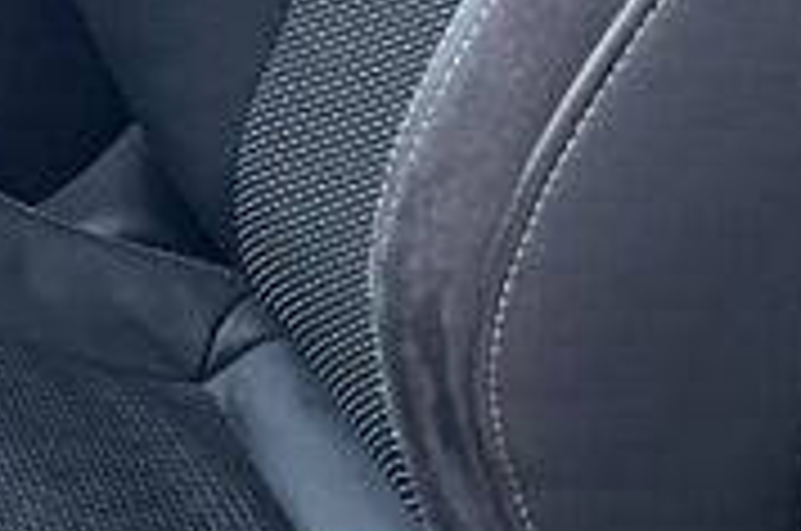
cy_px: -590
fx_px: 3465
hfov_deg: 11.7
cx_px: -860
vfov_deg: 8.3
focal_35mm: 156
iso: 125
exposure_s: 1/83
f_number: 1.6
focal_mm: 5.1
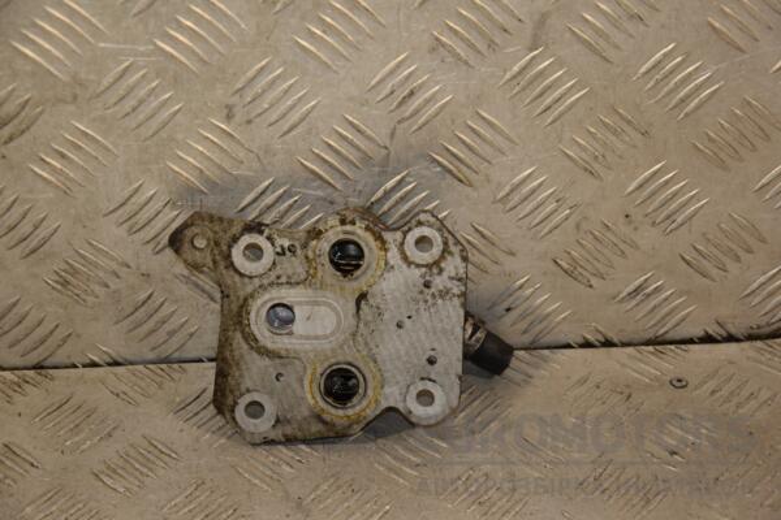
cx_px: 390
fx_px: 2017
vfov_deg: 14.7
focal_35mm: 93
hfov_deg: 21.9
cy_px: 260
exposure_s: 1/200
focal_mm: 62
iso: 800
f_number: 5.6
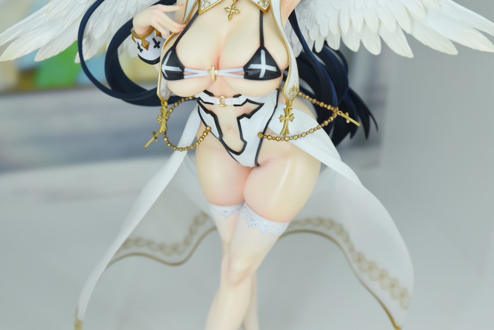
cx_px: 247
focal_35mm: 72
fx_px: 988
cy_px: 165
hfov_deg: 28.1
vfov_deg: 18.9
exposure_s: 1/250
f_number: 8
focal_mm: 48
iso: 640
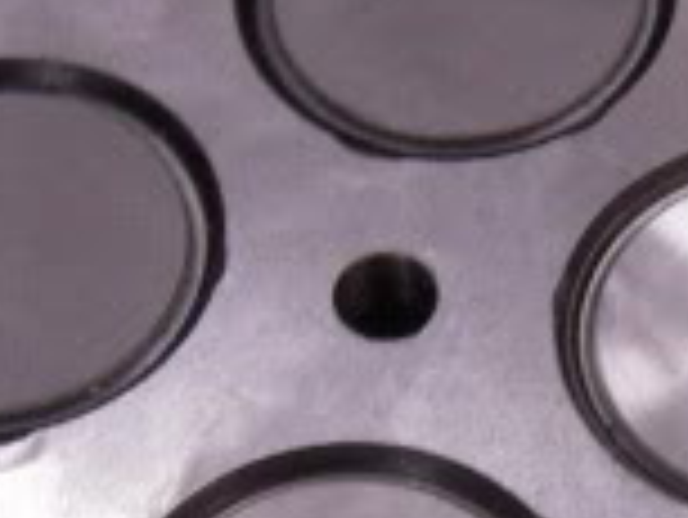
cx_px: 760
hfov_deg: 10.4
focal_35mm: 187
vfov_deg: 7.9
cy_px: 590
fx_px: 3720
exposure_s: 1/30
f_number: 2.7
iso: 160
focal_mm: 5
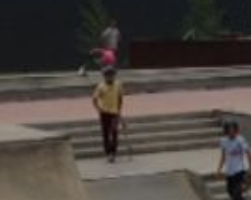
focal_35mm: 193
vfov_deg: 7.9
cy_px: 295
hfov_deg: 10.0
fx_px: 1433
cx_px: 180
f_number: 2.4
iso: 50
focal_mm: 4.12
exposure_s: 1/1205
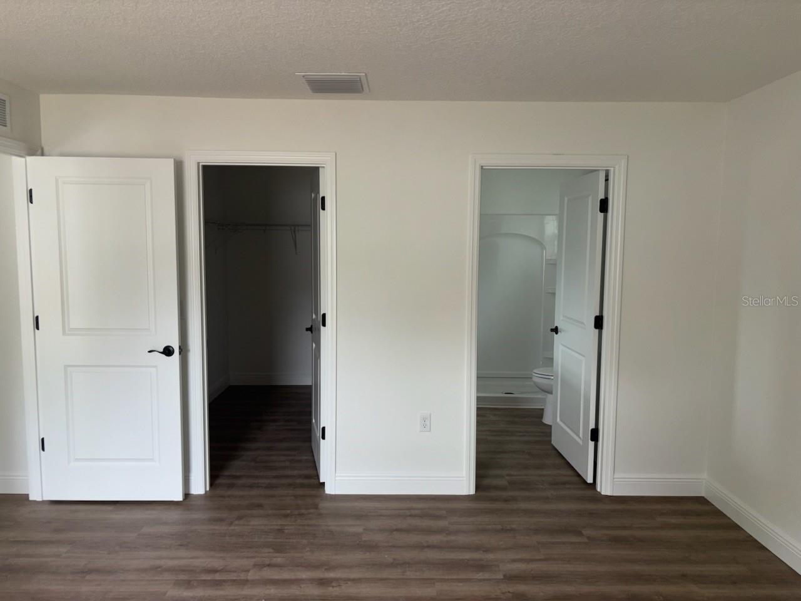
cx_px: 400
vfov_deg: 53.1
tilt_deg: -5.5
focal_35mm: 26
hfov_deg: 67.3
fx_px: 602
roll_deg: -0.5
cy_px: 300
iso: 50
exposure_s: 1/31
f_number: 1.6
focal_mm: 5.96
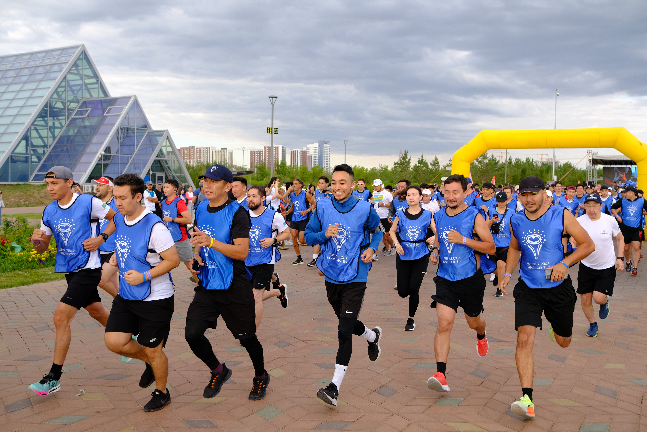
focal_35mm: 35
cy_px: 216
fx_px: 629
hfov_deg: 54.4
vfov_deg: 37.9
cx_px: 324
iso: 1000
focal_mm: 23
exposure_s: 1/1600
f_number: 3.6
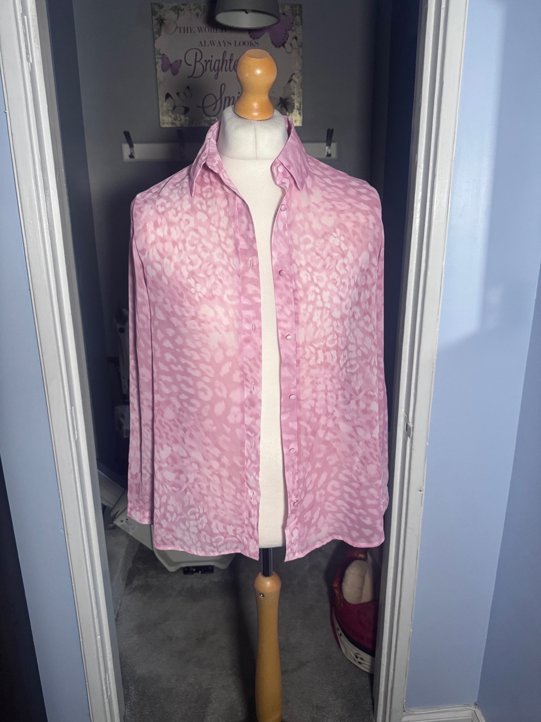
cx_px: 270
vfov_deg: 71.6
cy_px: 361
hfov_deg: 56.8
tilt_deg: -16.2
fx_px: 500
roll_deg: +1.0
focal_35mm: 24
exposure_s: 1/60
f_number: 1.78
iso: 400
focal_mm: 6.76
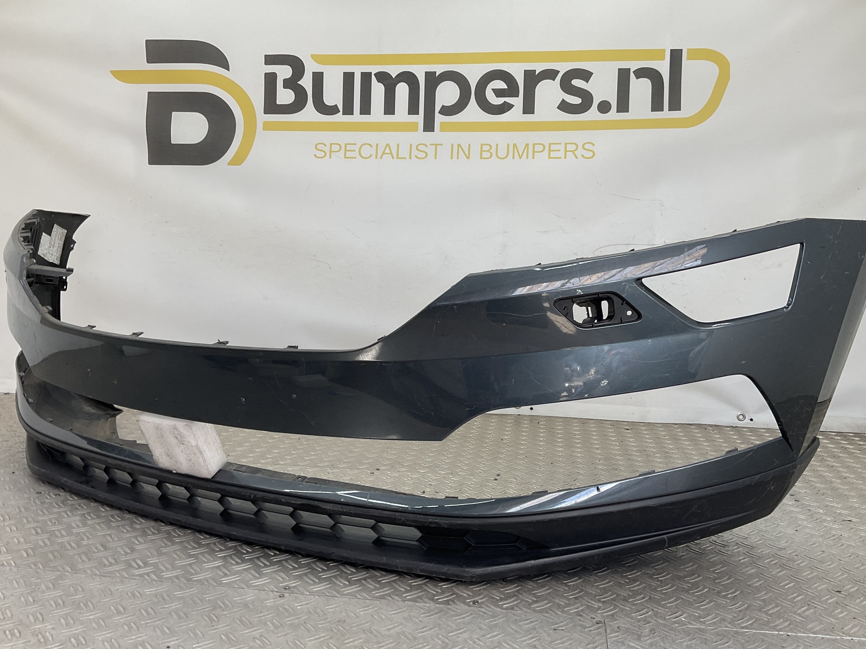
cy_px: 310
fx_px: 801
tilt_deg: -5.9
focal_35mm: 32
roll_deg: -2.8
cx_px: 443
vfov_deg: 44.1
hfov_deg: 56.8
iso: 16
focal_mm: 3
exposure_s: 1/154
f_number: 1.8
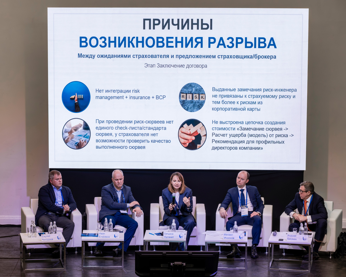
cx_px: 139
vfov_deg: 12.1
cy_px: 138
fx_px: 1303
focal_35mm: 127
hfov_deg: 15.1
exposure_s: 1/160
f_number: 5
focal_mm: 75
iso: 1000
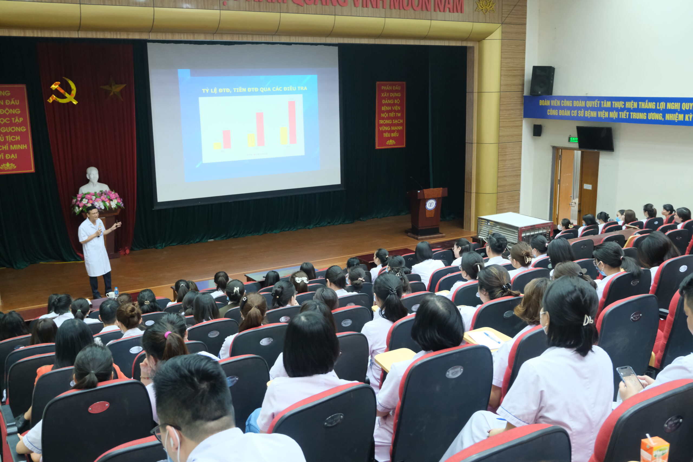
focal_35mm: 36
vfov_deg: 36.9
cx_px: 346
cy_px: 231
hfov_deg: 53.1
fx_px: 693
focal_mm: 24.2
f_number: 4.4
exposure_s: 1/38
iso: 3200
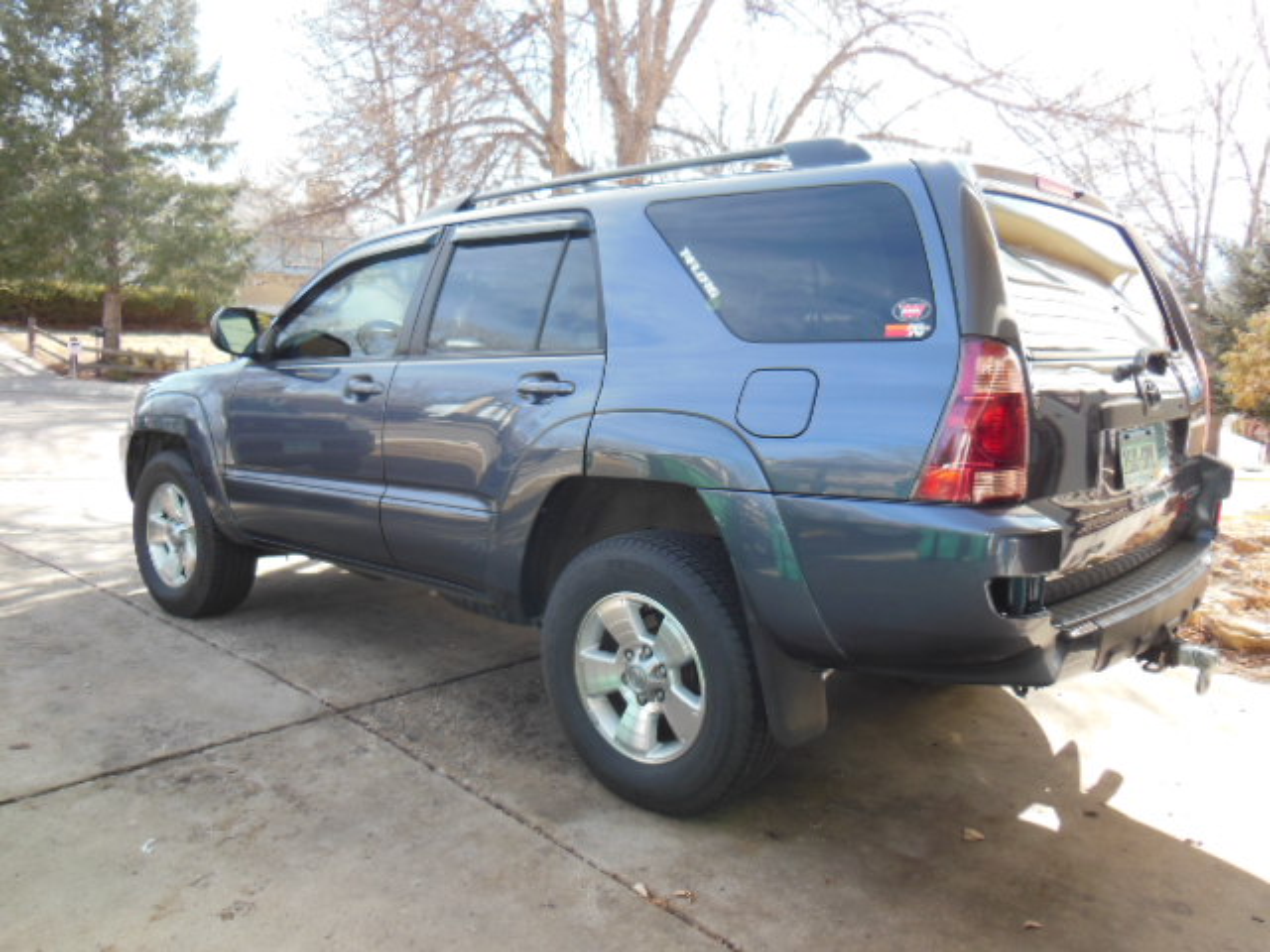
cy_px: 476
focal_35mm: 29
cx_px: 635
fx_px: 1064
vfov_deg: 48.2
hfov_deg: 61.7
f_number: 3.7
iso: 125
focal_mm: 5.2
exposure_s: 1/160
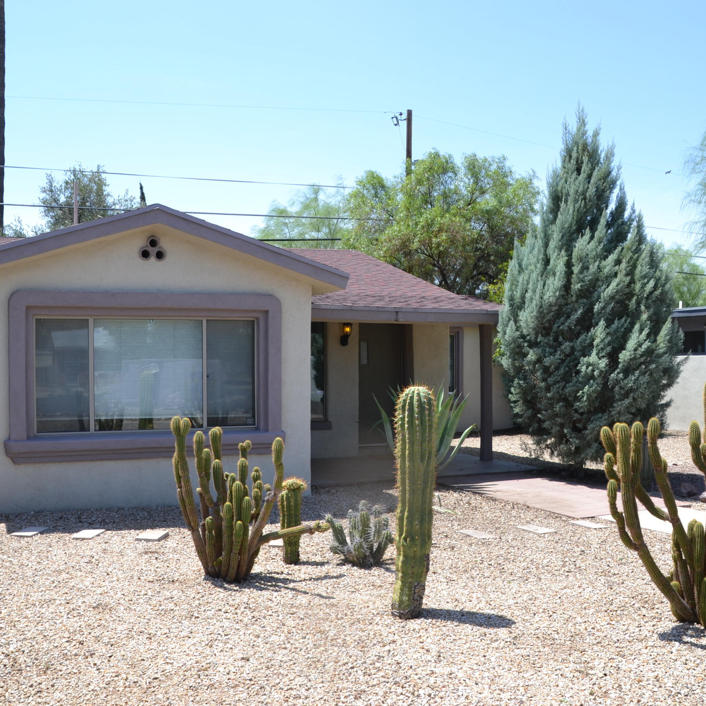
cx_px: 349
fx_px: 808
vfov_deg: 47.2
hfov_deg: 47.2
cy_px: 358
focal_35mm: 35
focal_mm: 18
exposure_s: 1/200
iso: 100
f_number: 7.1
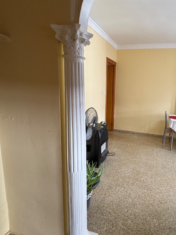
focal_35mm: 21
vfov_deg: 78.9
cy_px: 109
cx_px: 128
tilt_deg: -8.1
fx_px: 142
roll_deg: -3.1
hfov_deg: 60.6
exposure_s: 1/50
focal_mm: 2.22
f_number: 2.2
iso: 200
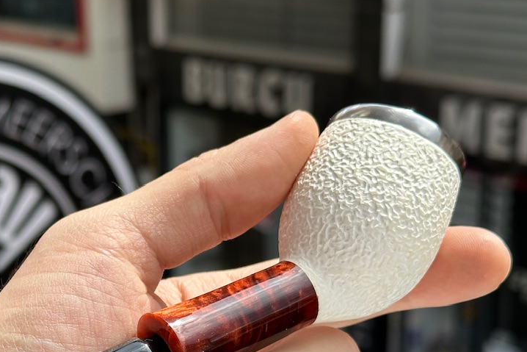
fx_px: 1303
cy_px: 332
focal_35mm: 89
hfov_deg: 22.4
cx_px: 64
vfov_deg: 15.2
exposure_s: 1/1433
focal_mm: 6.86
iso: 64
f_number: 1.78
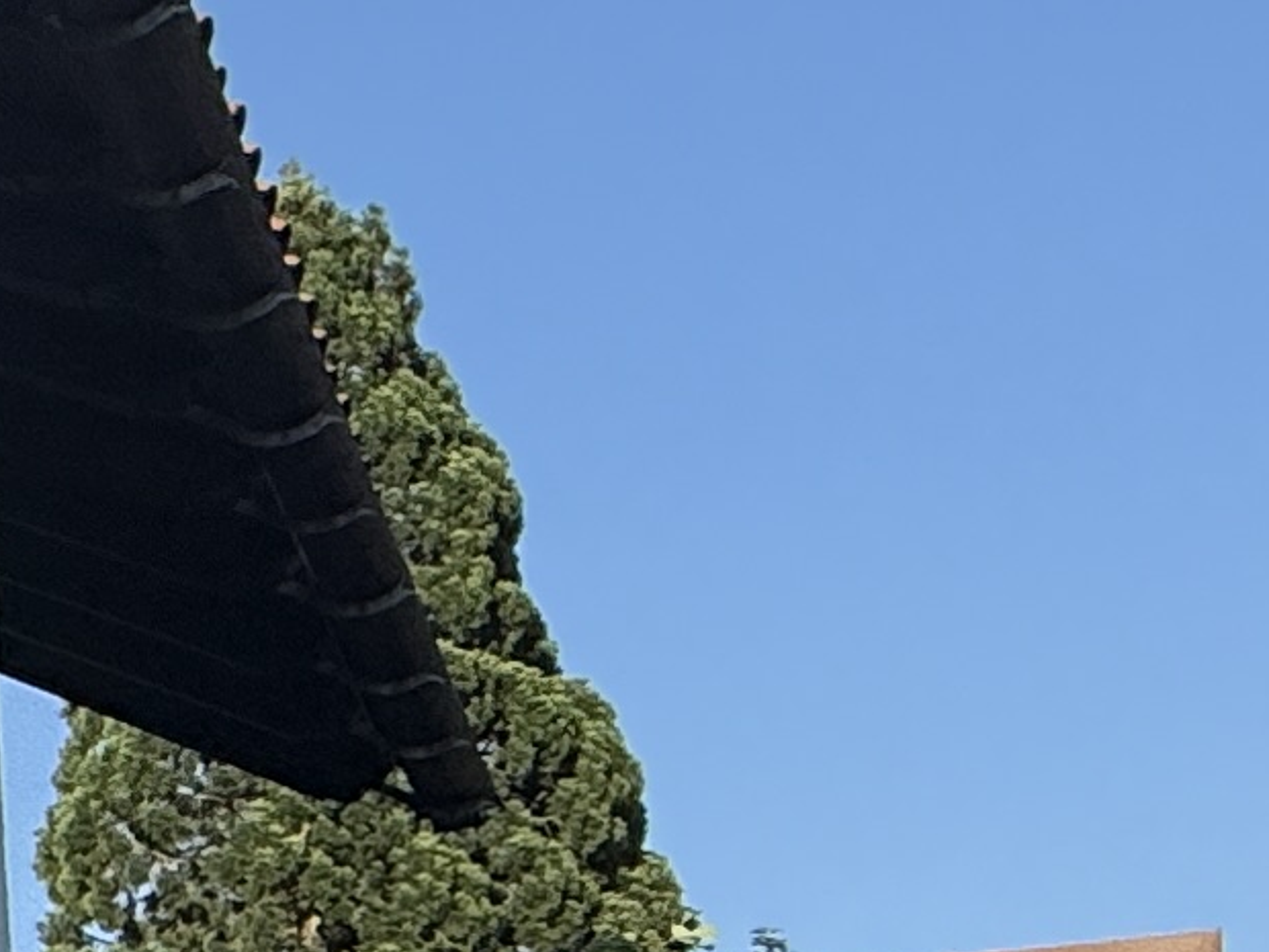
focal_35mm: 91
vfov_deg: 15.5
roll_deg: -1.4
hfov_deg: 14.5
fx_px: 3336
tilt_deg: +8.6
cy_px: 1226
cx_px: -1732
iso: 50
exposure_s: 1/2410
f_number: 2.2
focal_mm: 2.22
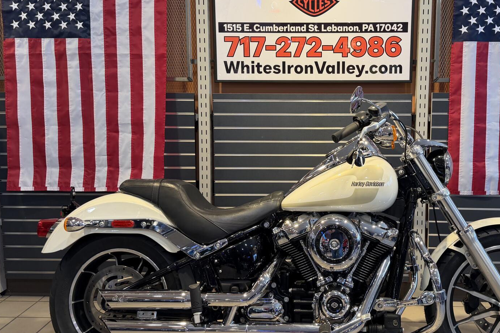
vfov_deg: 36.8
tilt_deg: -5.8
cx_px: 315
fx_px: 500
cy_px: 135
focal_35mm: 36
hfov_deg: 52.5
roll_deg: +0.2
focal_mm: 6.76
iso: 125
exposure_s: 1/60
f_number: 1.78
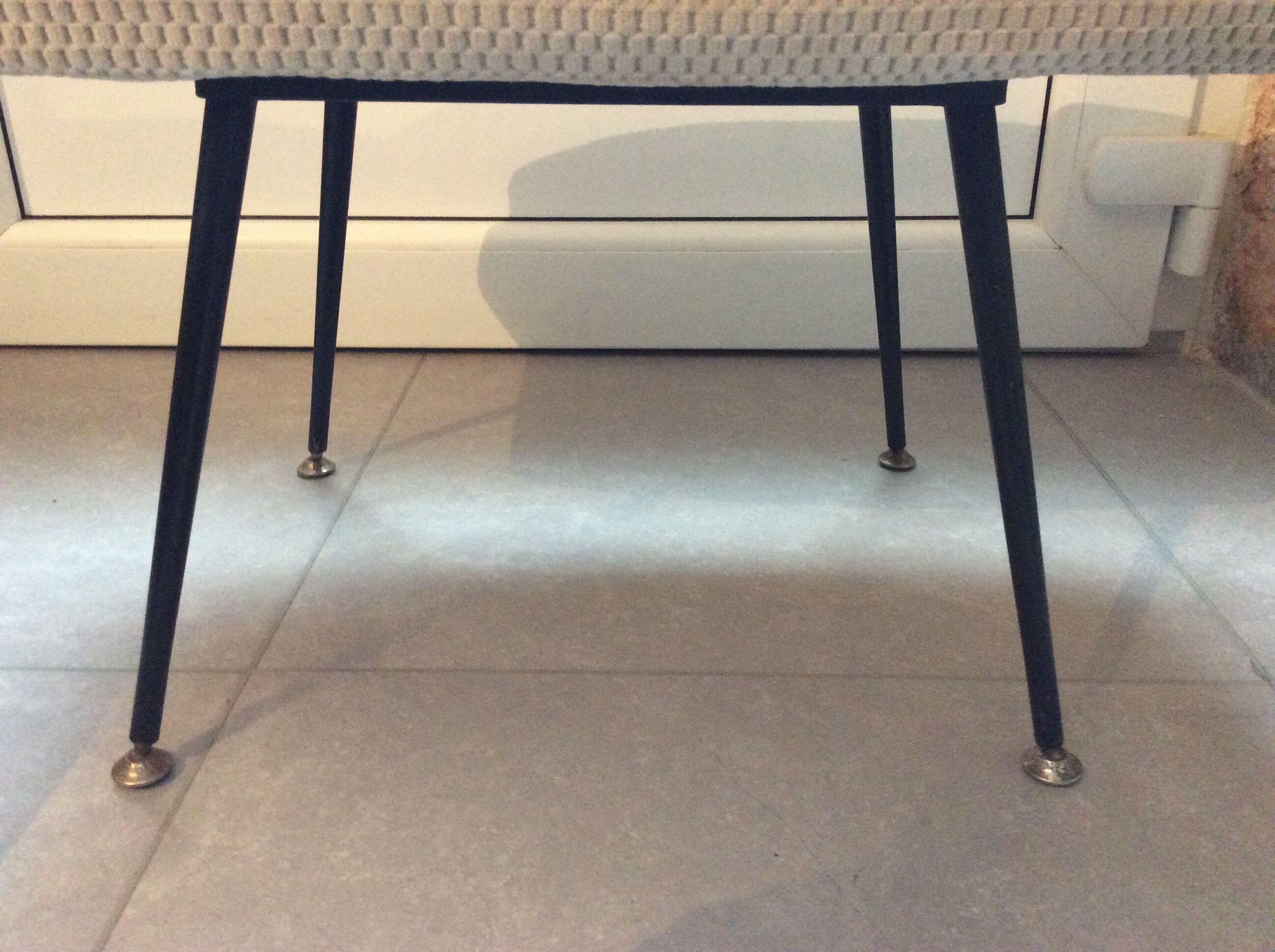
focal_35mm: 32
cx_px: 638
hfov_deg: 56.9
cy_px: 476
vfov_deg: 44.1
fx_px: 1177
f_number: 2.4
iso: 320
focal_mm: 3.3
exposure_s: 1/20
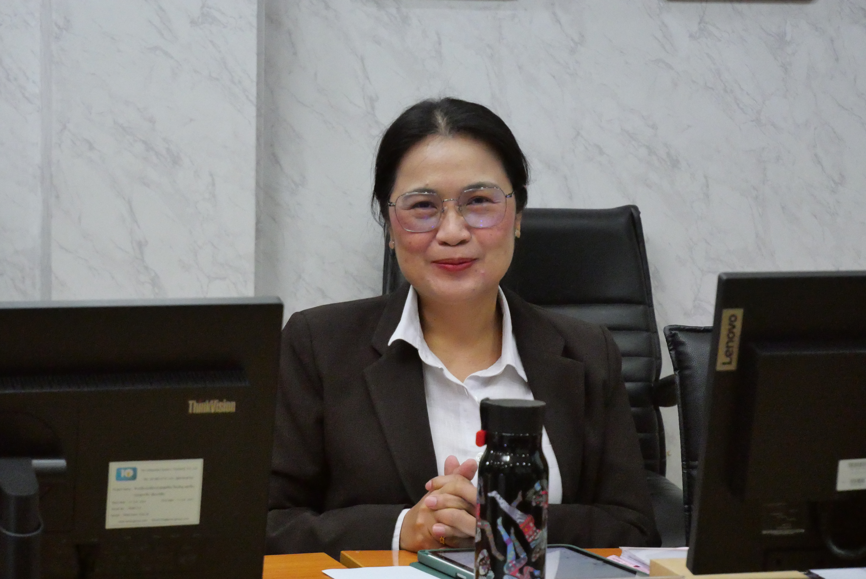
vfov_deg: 12.5
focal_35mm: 110
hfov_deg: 18.6
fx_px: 2648
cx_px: 433
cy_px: 290
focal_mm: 53
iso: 6400
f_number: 5.6
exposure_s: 1/160
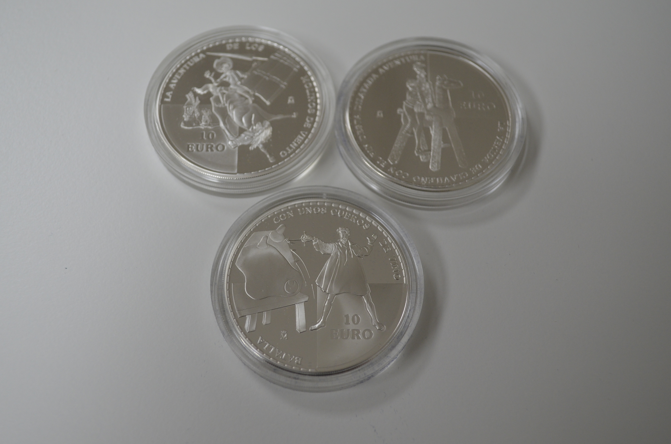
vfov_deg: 31.0
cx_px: 307
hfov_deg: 45.5
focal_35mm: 43
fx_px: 800
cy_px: 216
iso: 400
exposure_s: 1/100
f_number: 5
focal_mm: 26
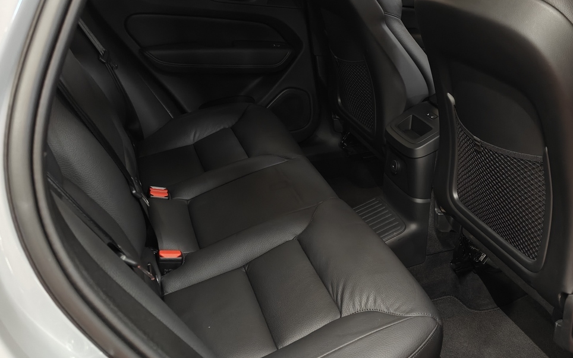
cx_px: 350
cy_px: 128
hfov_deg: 51.1
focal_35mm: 38
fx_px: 594
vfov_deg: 33.4
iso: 160
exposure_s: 1/49
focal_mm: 5.59
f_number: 1.8
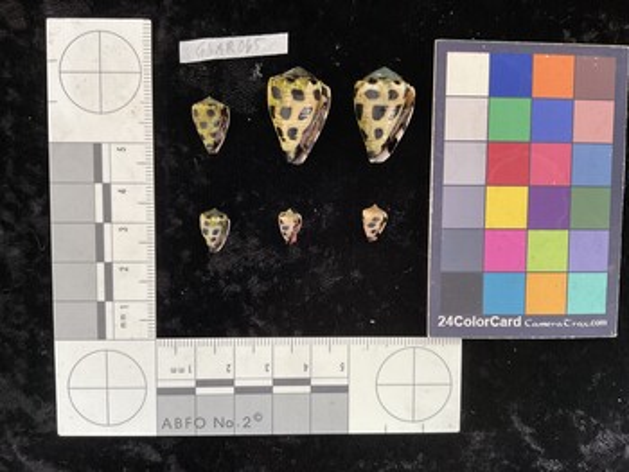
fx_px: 527
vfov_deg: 48.3
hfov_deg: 61.6
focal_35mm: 29
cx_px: 314
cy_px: 236
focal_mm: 3
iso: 50
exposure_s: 1/60
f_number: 1.8
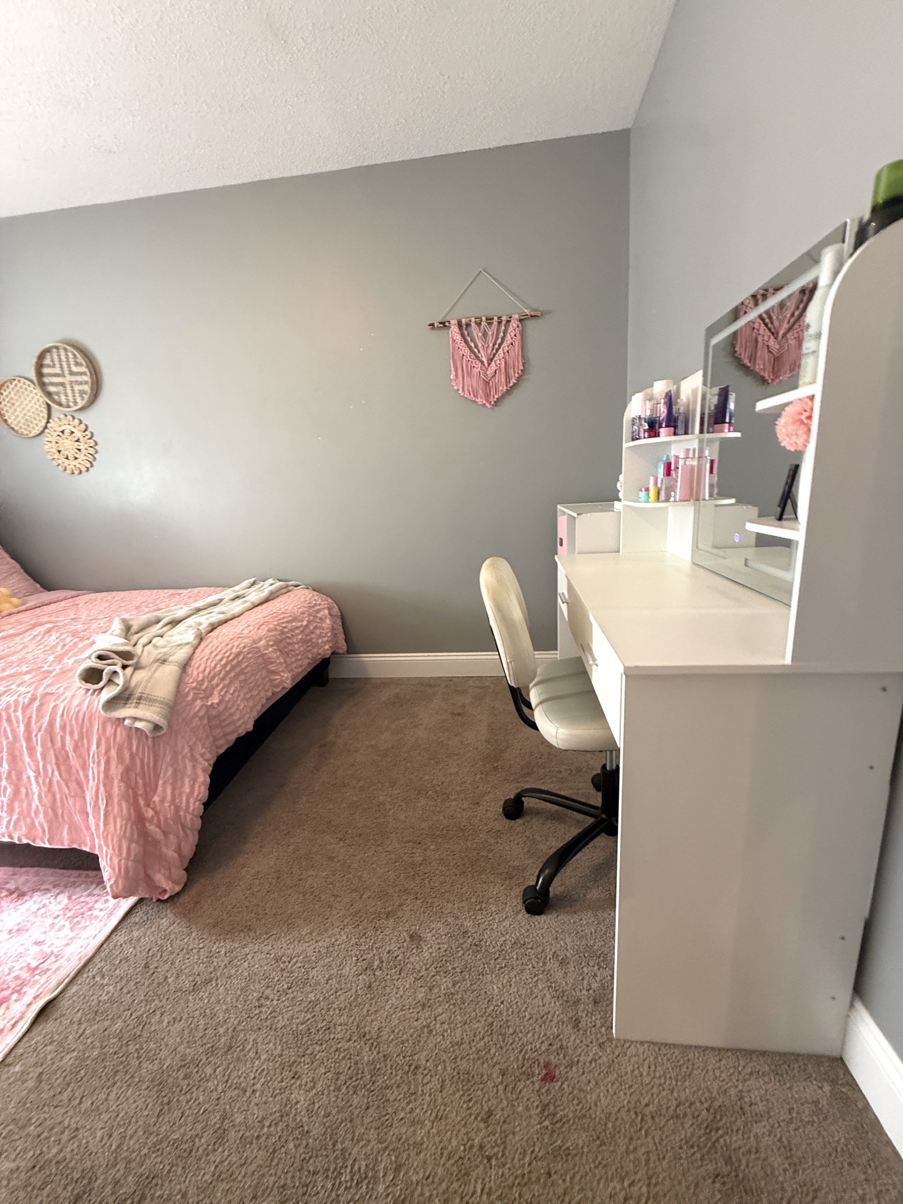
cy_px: 602
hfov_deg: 85.7
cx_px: 452
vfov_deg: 102.1
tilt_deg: -13.6
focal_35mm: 14
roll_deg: -1.1
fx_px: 487
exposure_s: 1/60
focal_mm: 2.22
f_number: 2.2
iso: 400
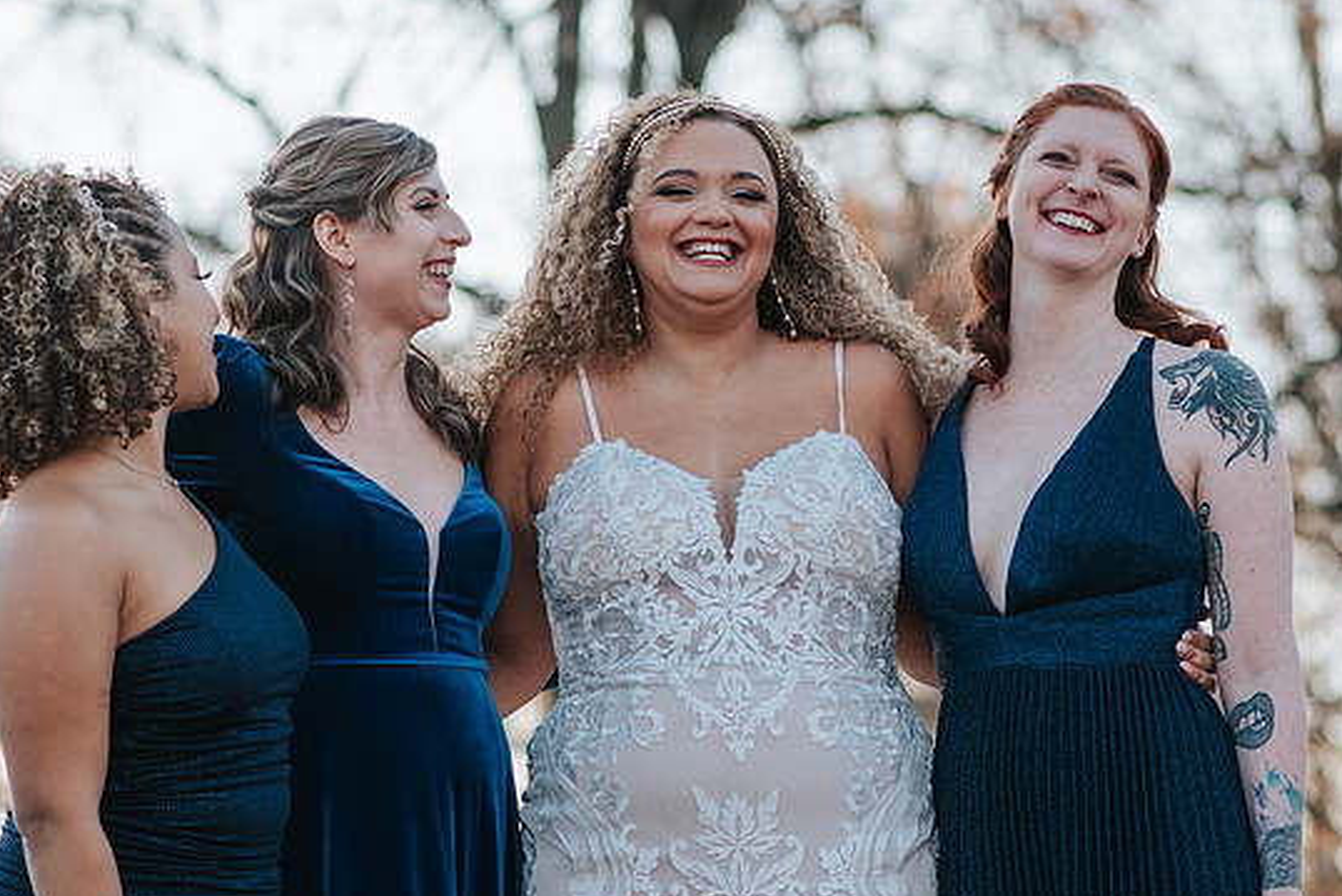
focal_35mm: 149
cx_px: 722
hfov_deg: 13.8
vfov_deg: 9.2
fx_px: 5556
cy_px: 460
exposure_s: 1/320
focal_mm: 85
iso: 100
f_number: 2.8
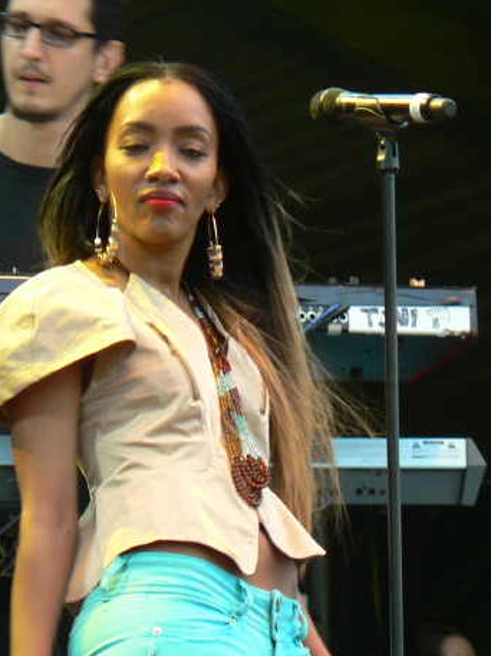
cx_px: 227
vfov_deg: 5.8
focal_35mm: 343
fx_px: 6496
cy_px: 333
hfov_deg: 4.3
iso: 100
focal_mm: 44.7
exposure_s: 1/40
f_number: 3.3
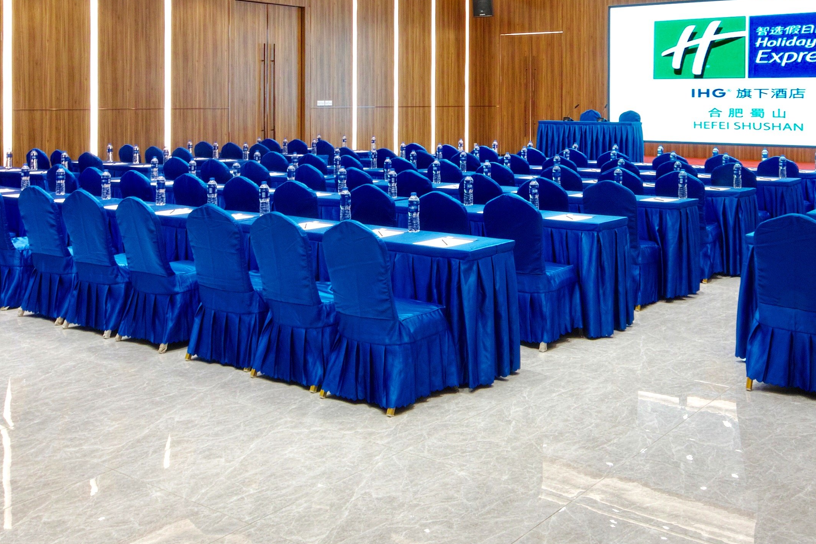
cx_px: 398
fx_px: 748
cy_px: 123
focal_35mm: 33
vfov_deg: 38.7
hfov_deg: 57.2
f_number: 16
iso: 100
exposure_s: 1
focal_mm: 10
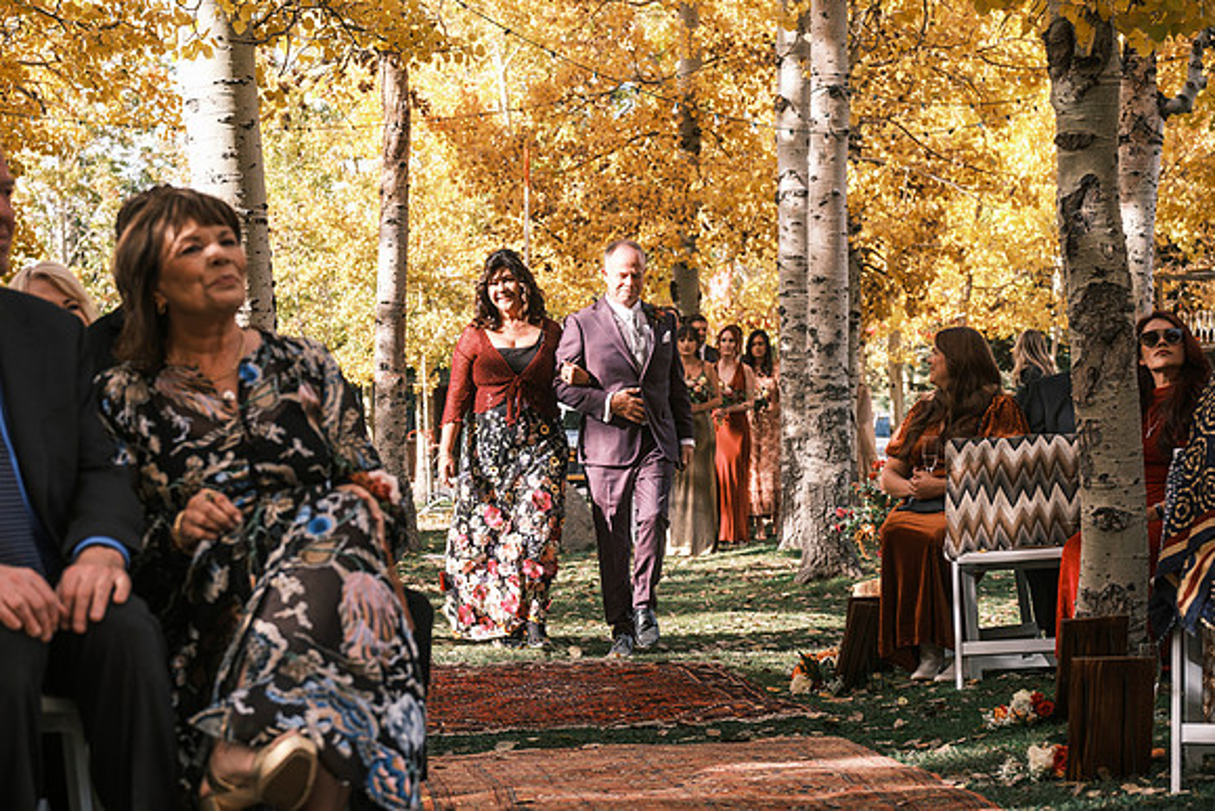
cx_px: 608
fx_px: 2532
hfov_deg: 27.0
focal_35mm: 75
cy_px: 406
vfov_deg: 18.2
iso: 400
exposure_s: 1/500
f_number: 4
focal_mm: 50
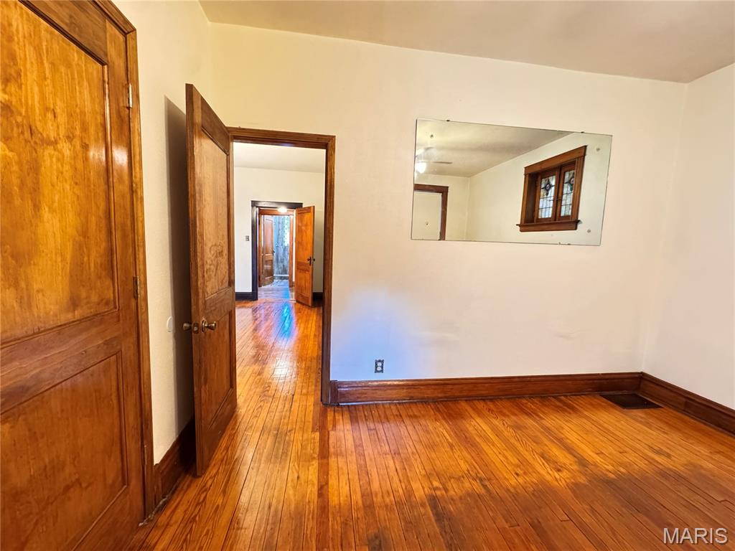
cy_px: 276
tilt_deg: -6.0
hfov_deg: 102.1
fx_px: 297
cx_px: 368
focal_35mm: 14
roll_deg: -1.7
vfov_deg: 85.7
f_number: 2.2
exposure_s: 1/60
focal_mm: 2.22
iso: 1250
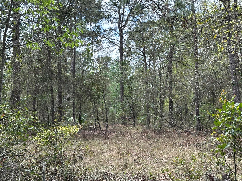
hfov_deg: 39.7
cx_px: 121
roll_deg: +1.2
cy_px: 90
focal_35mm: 48
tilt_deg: +3.9
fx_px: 336
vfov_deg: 30.3
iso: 64
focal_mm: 6.86
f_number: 1.78
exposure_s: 1/887
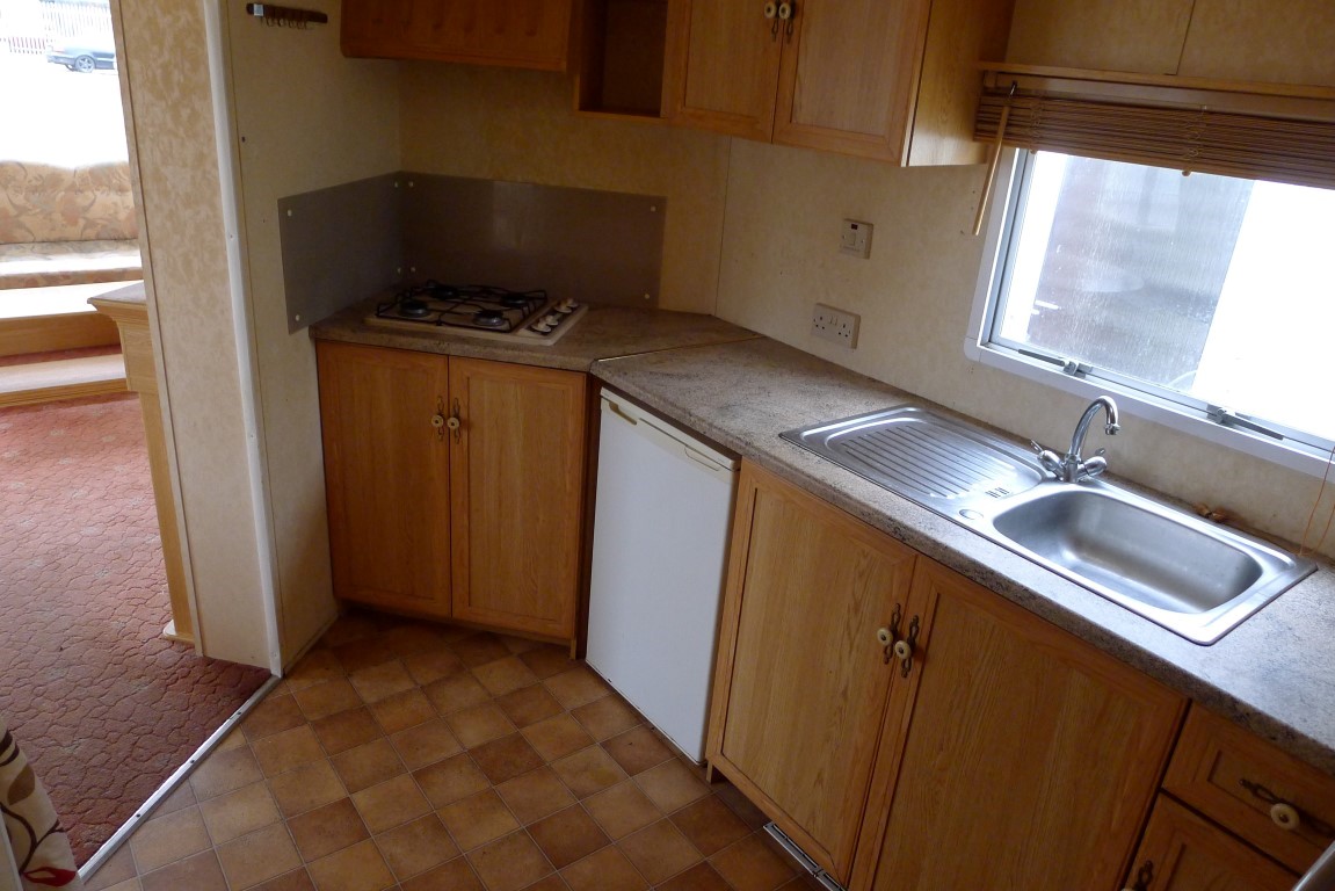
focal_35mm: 24
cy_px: 446
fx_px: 890
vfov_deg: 53.2
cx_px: 668
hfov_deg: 73.7
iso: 400
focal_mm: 5.1
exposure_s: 1/50
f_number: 2
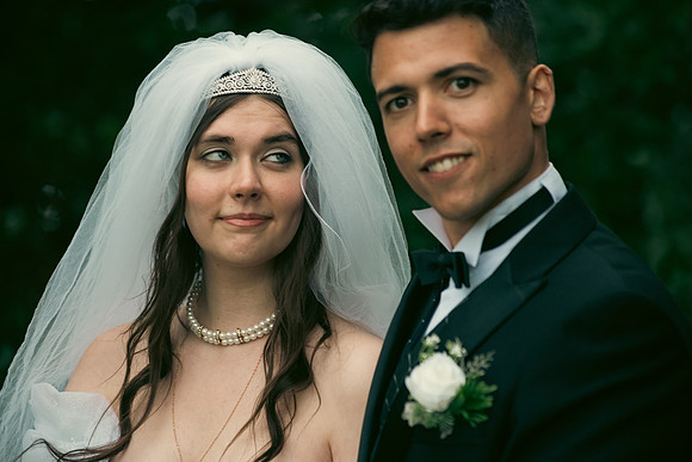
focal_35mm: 185
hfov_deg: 11.1
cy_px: 231
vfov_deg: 7.4
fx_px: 3557
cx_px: 346
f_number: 3.5
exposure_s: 1/160
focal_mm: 185
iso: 800
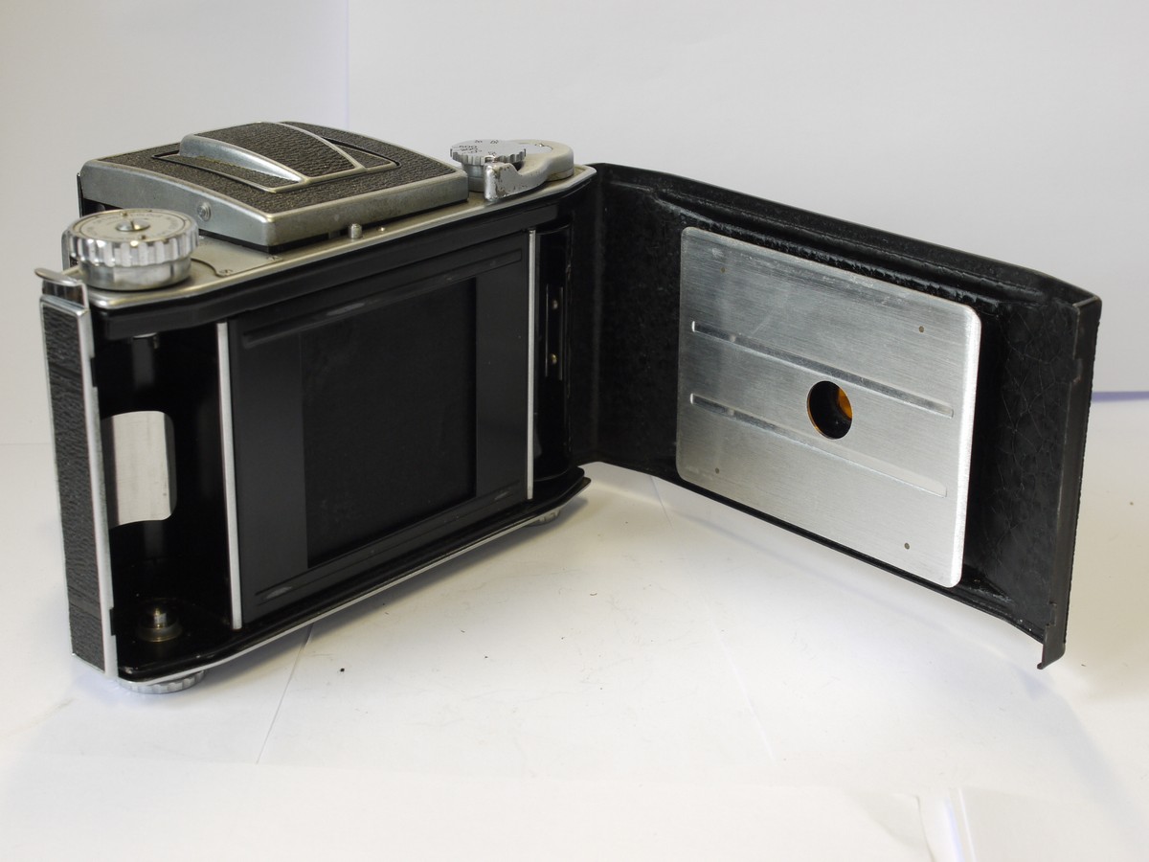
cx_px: 574
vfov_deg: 24.4
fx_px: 1992
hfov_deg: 32.2
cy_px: 431
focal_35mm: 60
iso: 400
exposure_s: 1/30
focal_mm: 30
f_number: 8
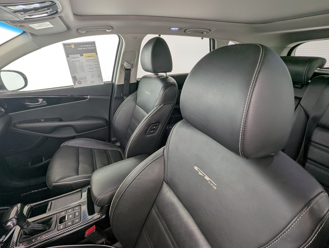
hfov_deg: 90.9
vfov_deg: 74.8
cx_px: 159
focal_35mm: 17
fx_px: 162
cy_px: 118
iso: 46
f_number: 2.2
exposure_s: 1/37
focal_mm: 2.35
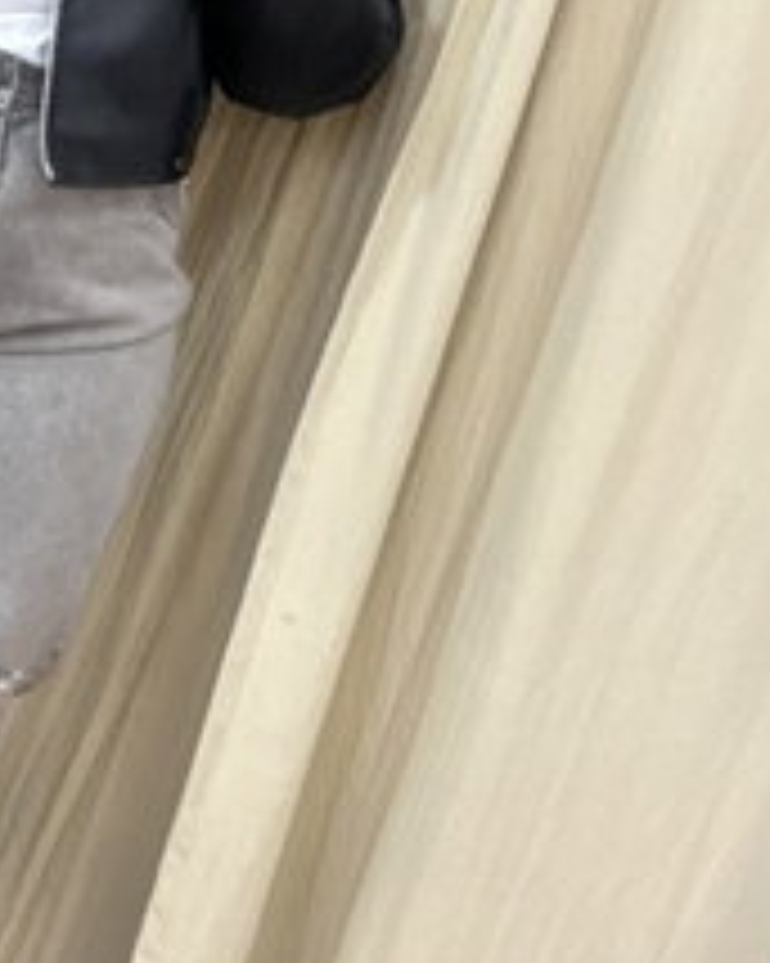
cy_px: 241
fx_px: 2081
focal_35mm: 73
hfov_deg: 20.5
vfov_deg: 25.8
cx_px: 63
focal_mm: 2.71
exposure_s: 1/50
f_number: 2.2
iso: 200
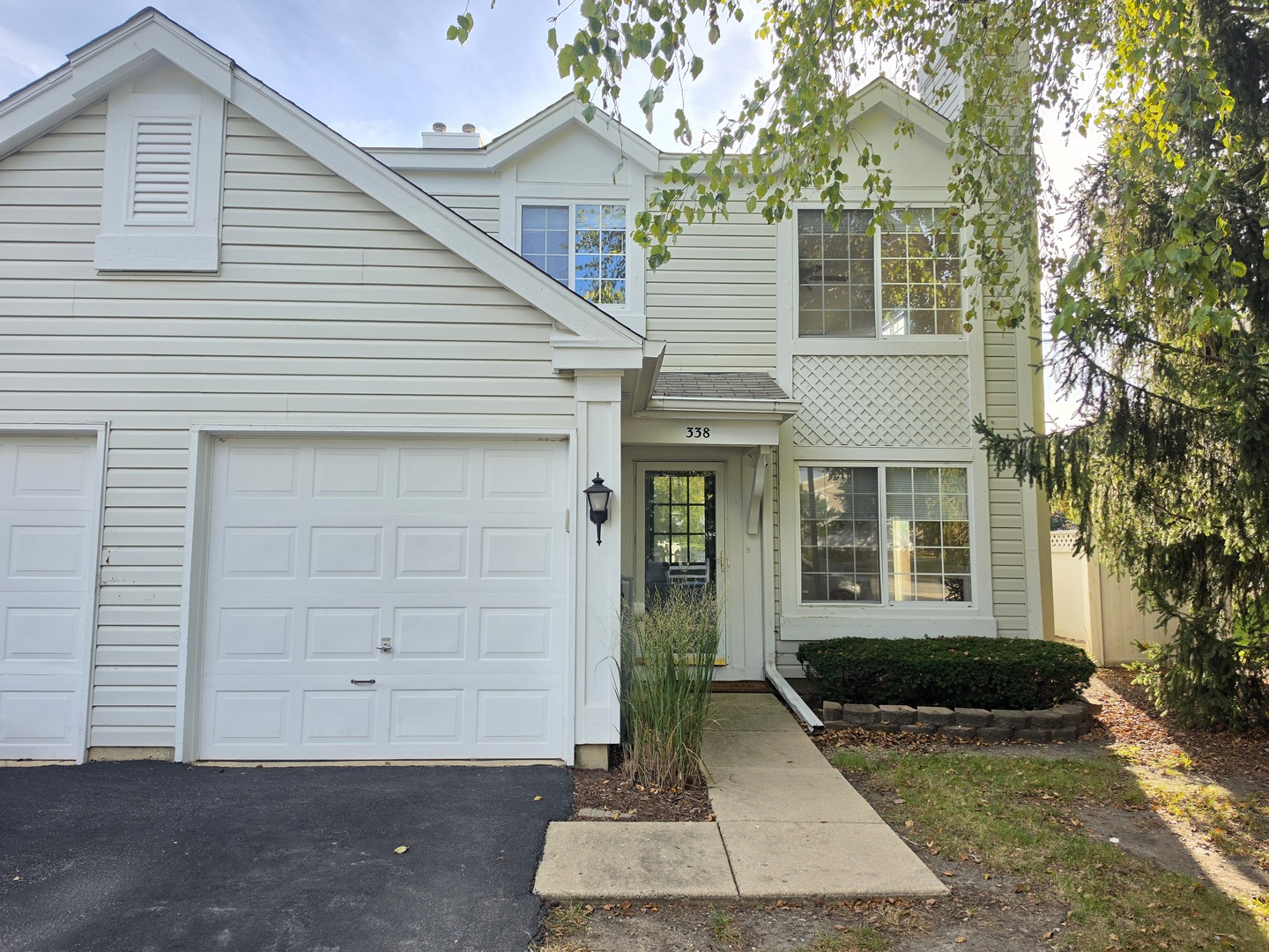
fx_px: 843
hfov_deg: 73.9
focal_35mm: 23
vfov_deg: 58.9
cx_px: 634
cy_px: 476
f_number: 1.4
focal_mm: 6.5
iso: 64
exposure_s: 1/1884
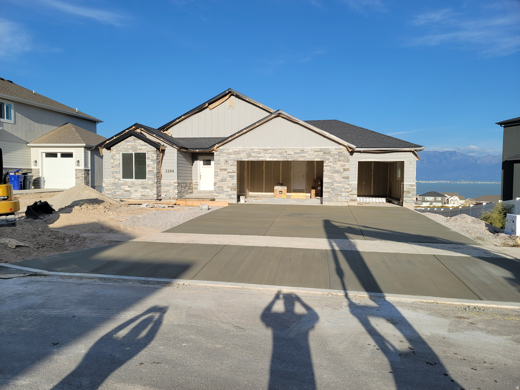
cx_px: 260
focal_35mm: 25
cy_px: 195
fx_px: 376
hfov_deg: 69.4
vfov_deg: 54.9
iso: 20
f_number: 1.8
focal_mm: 7
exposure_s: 1/1016
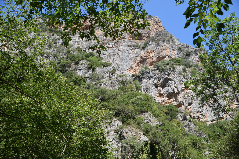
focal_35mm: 27
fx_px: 179
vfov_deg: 47.9
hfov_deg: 67.4
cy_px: 80
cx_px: 120
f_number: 9
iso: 200
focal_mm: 18
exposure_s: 1/320
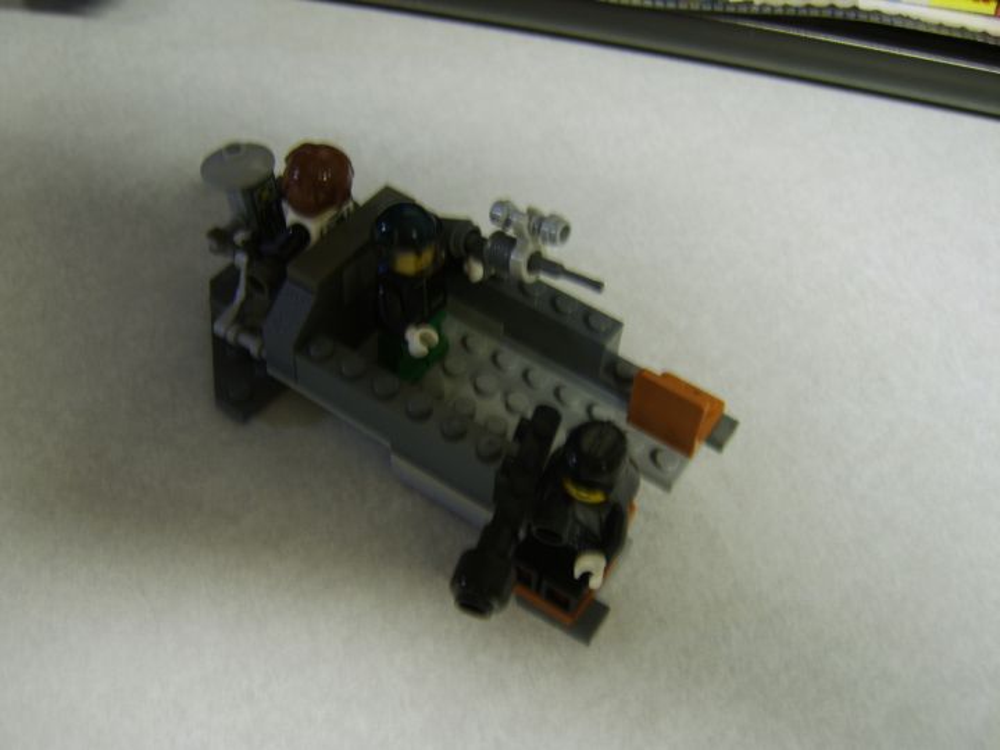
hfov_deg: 58.4
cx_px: 500
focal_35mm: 31
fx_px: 896
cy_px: 375
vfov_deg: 45.4
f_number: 2.7
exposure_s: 1/4
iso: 71
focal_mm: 8.13
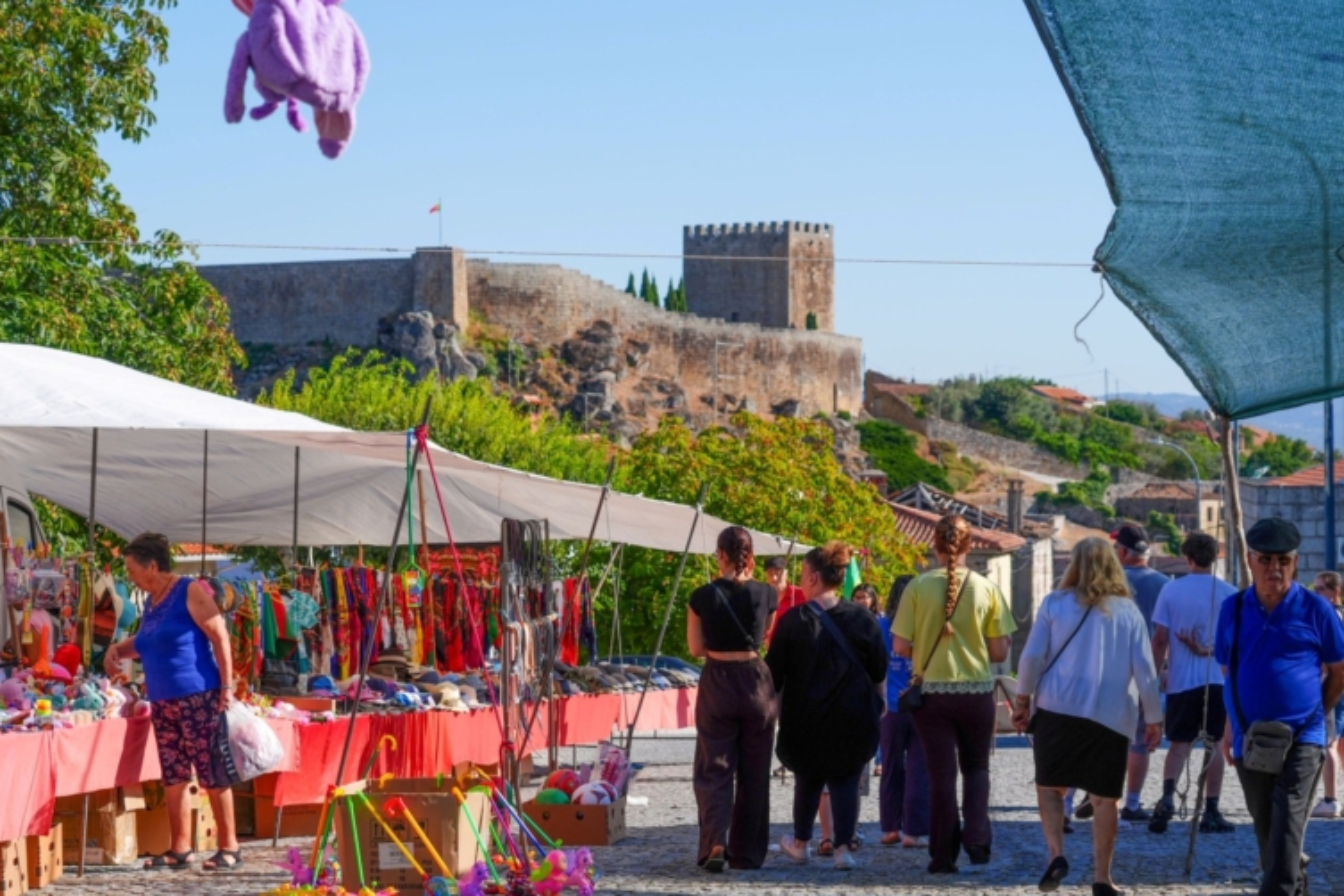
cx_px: 485
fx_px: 3472
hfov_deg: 21.9
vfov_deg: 14.7
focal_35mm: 93
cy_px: 484
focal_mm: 68
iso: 100
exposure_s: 1/800
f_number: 5
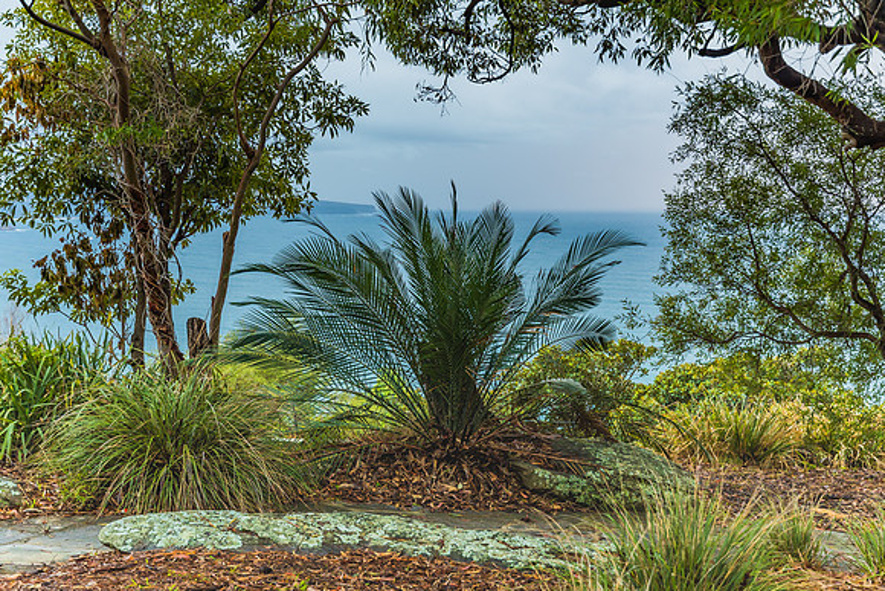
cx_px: 442
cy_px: 296
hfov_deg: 37.8
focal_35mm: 52
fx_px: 1291
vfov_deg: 25.8
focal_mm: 35
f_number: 4.5
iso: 400
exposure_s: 1/13
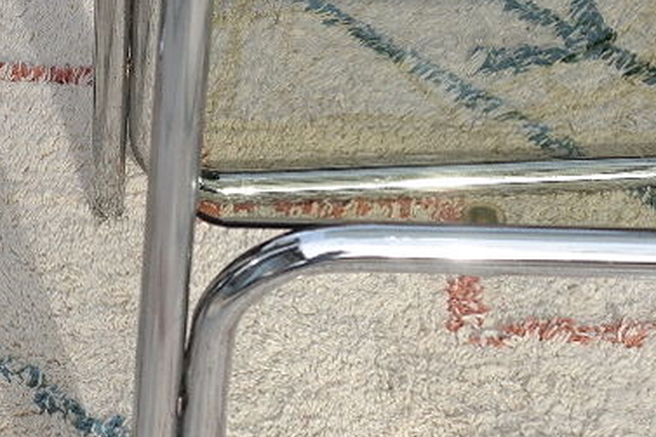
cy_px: -61
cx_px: 40
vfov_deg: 8.2
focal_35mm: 165
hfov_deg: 12.3
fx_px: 3005
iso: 100
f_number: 4.5
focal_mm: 24
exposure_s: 1/160
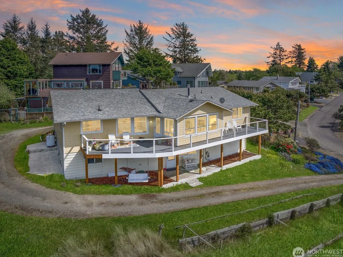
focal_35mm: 25
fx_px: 248
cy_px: 128
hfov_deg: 69.4
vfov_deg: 54.8
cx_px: 171
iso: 100
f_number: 2.8
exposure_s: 1/2000
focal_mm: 12.3
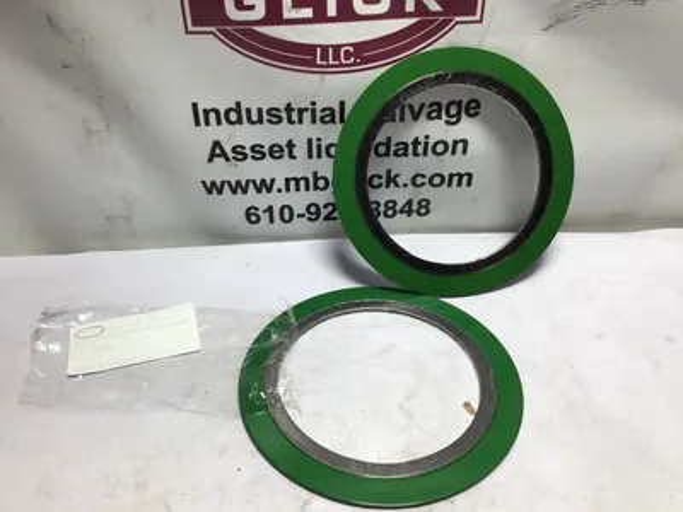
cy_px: 256
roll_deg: -1.8
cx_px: 342
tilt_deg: -37.4
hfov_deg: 58.4
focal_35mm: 31
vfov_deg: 45.4
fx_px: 612
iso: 32
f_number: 2.4
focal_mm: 3.3
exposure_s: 1/120
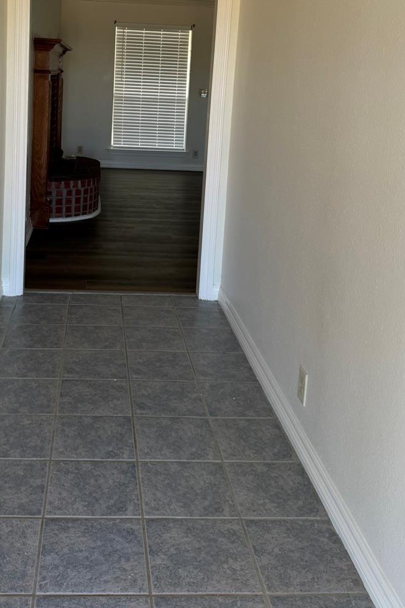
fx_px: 658
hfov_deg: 33.8
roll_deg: -2.7
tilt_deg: -14.5
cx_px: 127
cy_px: 151
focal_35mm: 39
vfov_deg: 47.7
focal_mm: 6.76
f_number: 1.78
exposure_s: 1/130
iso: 80
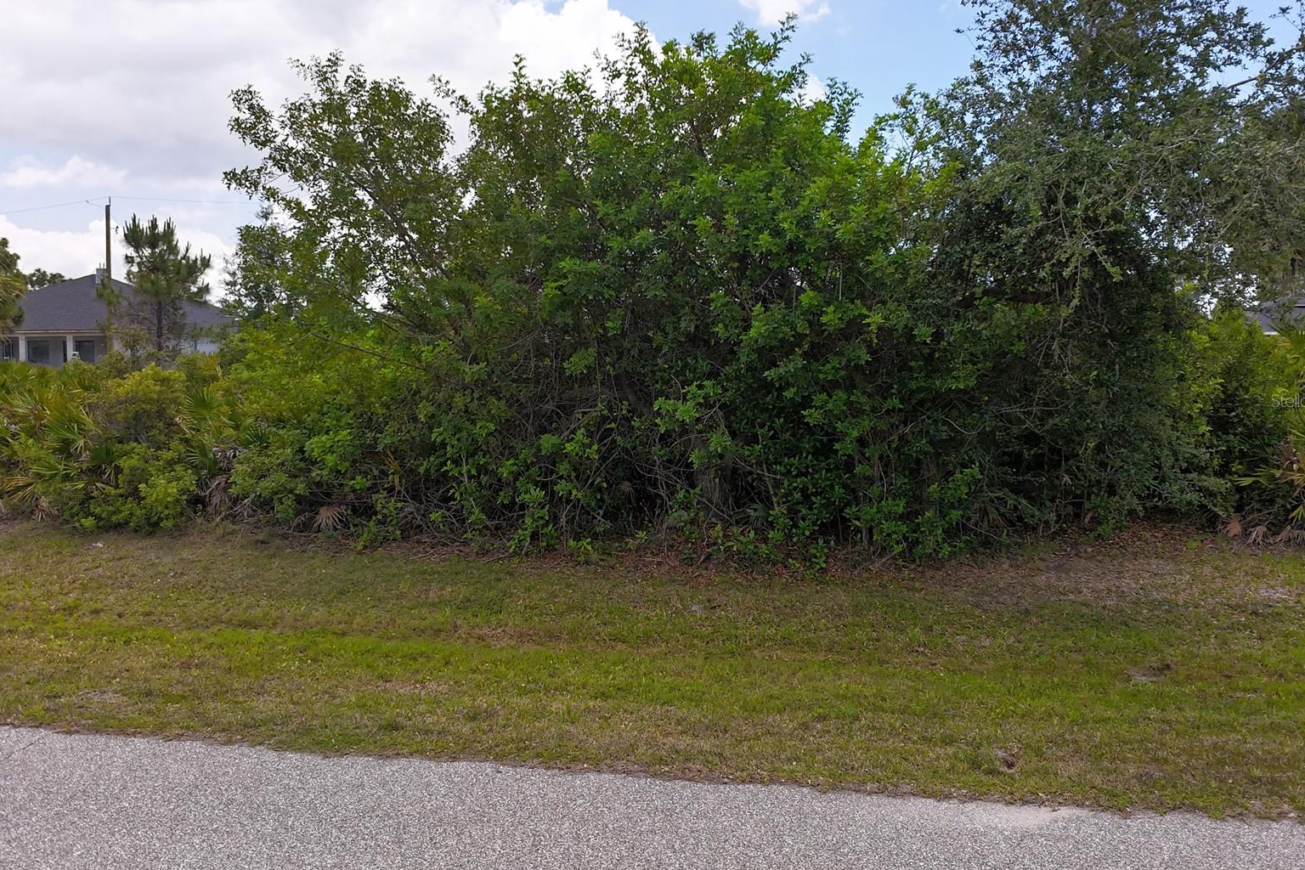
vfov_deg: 49.5
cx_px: 671
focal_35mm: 26
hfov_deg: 69.4
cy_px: 400
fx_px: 942
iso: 200
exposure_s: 1/800
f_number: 2.8
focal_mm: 4.55
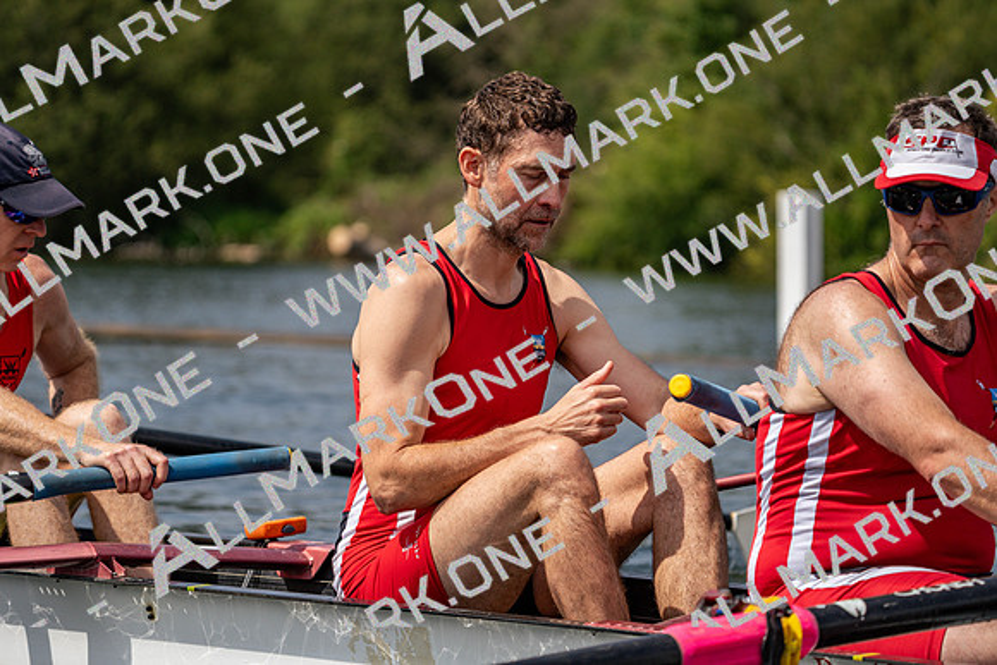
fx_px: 5540
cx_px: 498
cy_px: 332
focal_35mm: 200
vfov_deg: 6.9
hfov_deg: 10.3
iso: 160
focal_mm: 200
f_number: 5.6
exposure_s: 1/1600
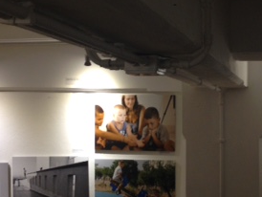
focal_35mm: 77
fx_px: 583
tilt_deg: +1.4
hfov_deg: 25.3
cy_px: 125
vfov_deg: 19.1
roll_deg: +0.0
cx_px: 161
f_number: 2.4
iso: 80
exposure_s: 1/20
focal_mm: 4.12
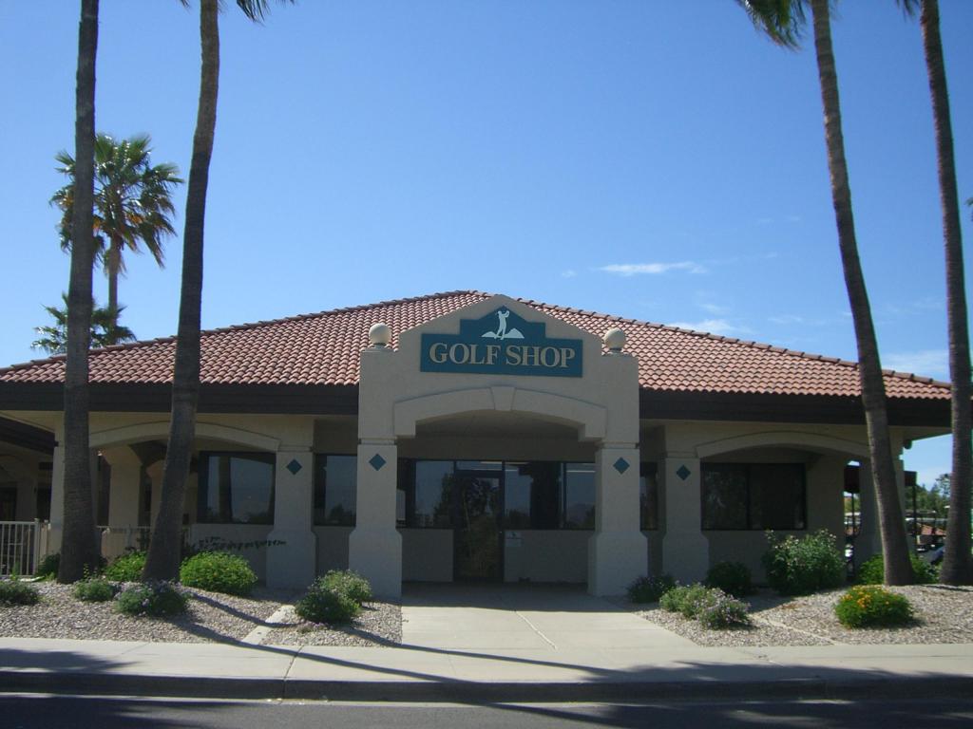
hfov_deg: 49.0
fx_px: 1068
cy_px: 364
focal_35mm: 38
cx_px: 486
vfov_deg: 37.7
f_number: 4.3
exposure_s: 1/640
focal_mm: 6.2
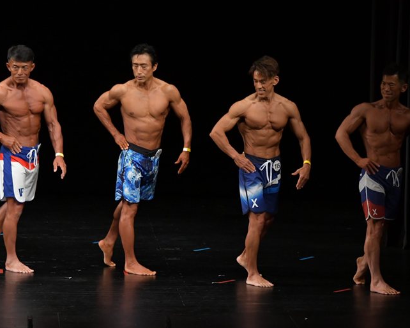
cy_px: 164
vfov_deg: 6.1
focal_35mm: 255
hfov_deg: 7.6
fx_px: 3093
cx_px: 224
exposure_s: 1/400
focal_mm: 150
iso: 3200
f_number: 5.6
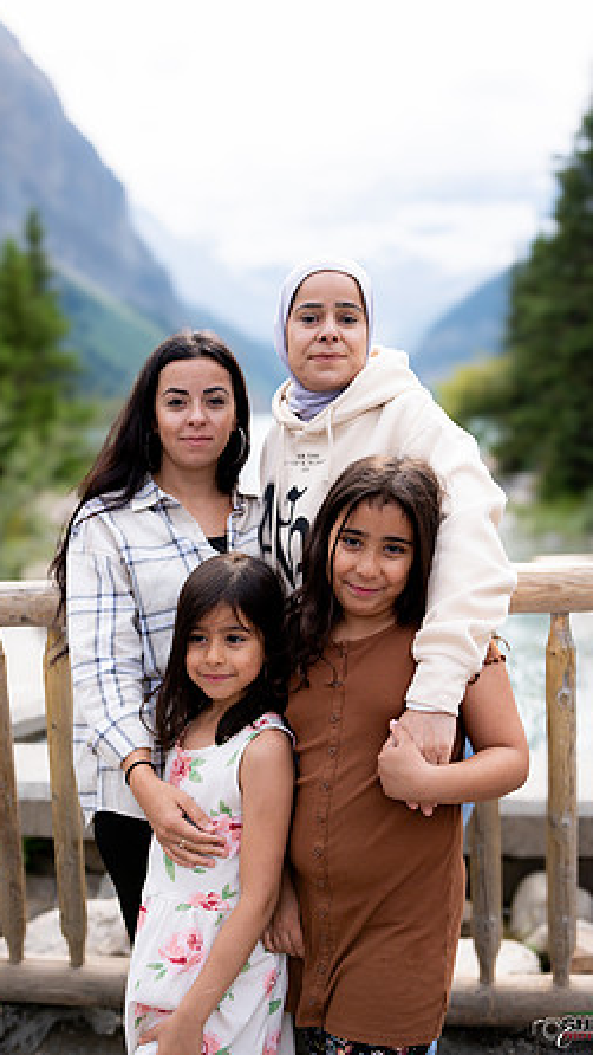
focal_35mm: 37
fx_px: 1034
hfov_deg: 32.0
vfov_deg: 54.0
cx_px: 305
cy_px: 525
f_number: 3.2
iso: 200
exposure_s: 1/3200
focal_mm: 35
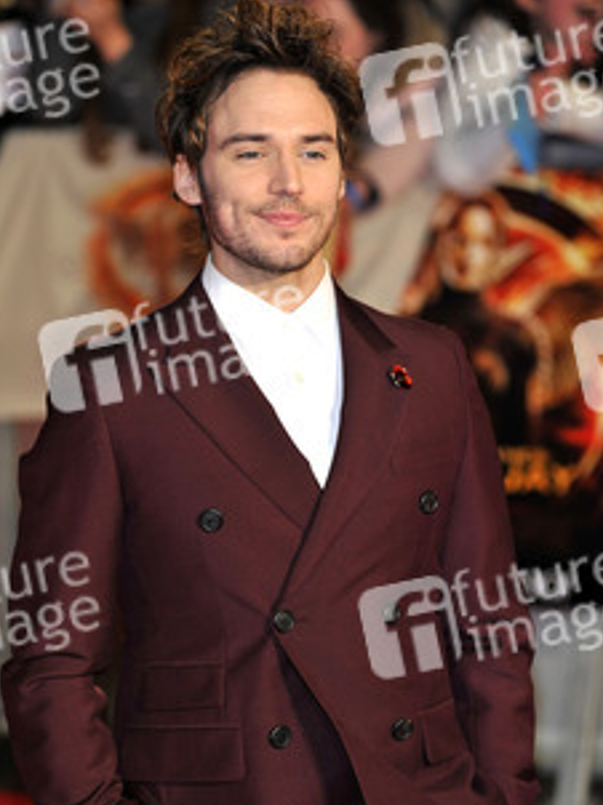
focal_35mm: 185
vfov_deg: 10.7
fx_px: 4303
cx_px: 255
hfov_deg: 8.0
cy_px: 482
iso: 1000
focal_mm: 145
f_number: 4
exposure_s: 1/250
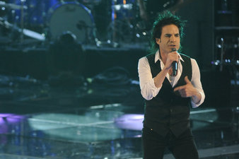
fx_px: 2356
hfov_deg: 5.8
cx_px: 31
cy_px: 128
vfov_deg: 3.9
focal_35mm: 355
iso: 3200
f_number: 4
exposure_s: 1/125
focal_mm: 200
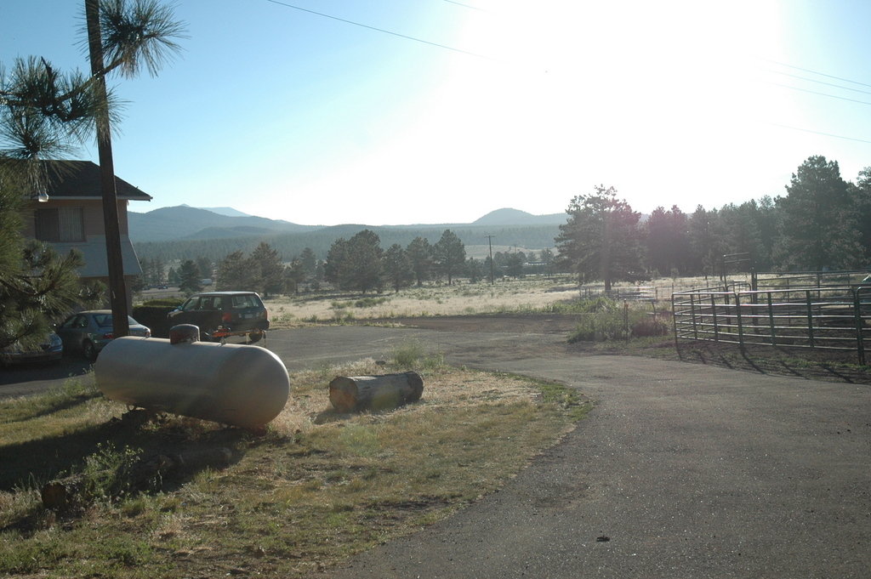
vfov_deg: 28.9
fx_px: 1124
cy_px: 290
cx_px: 436
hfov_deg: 42.4
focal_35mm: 46
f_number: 4.5
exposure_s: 1/2500
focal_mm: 31
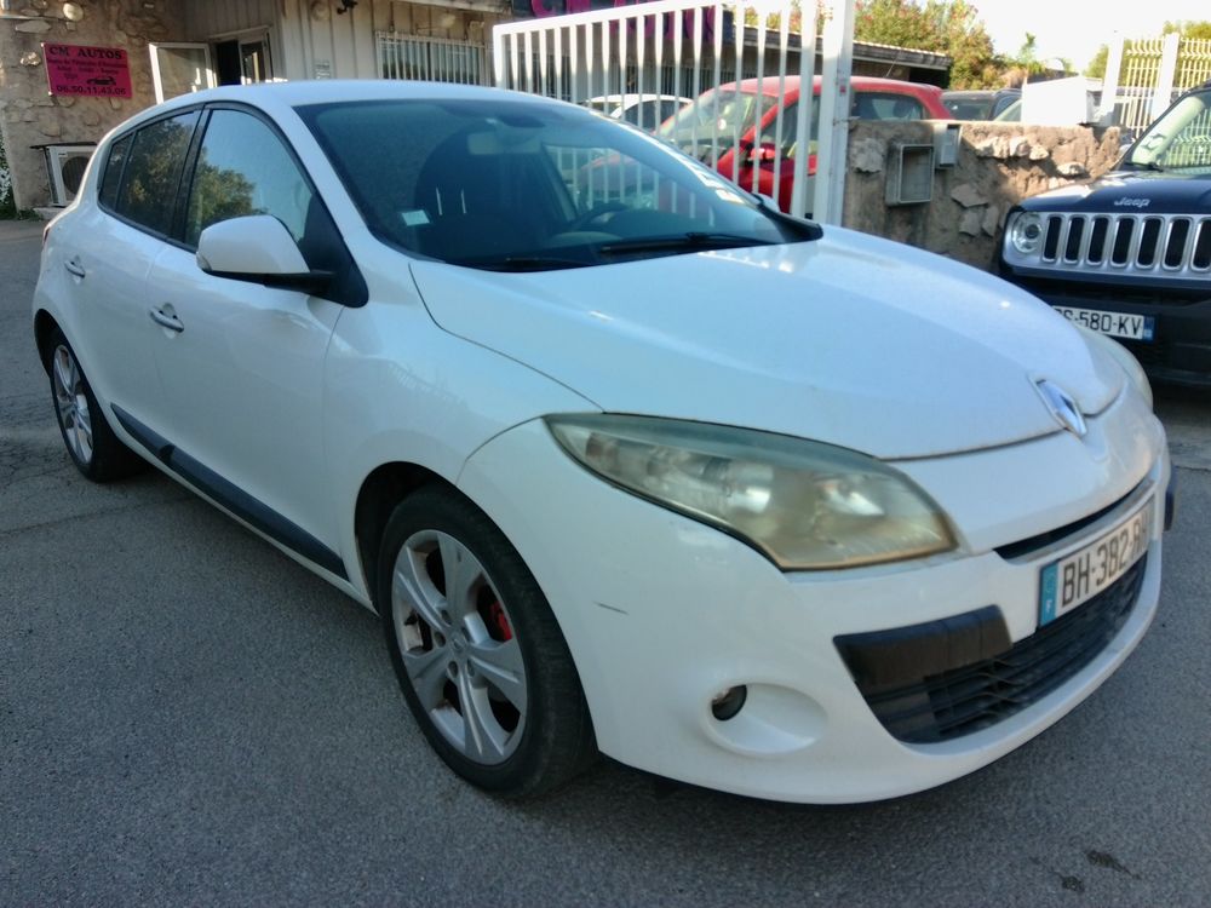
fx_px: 910
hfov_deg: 67.3
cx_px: 606
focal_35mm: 26
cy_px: 454
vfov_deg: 53.1
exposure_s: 1/292
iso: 100
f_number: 2
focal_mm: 3
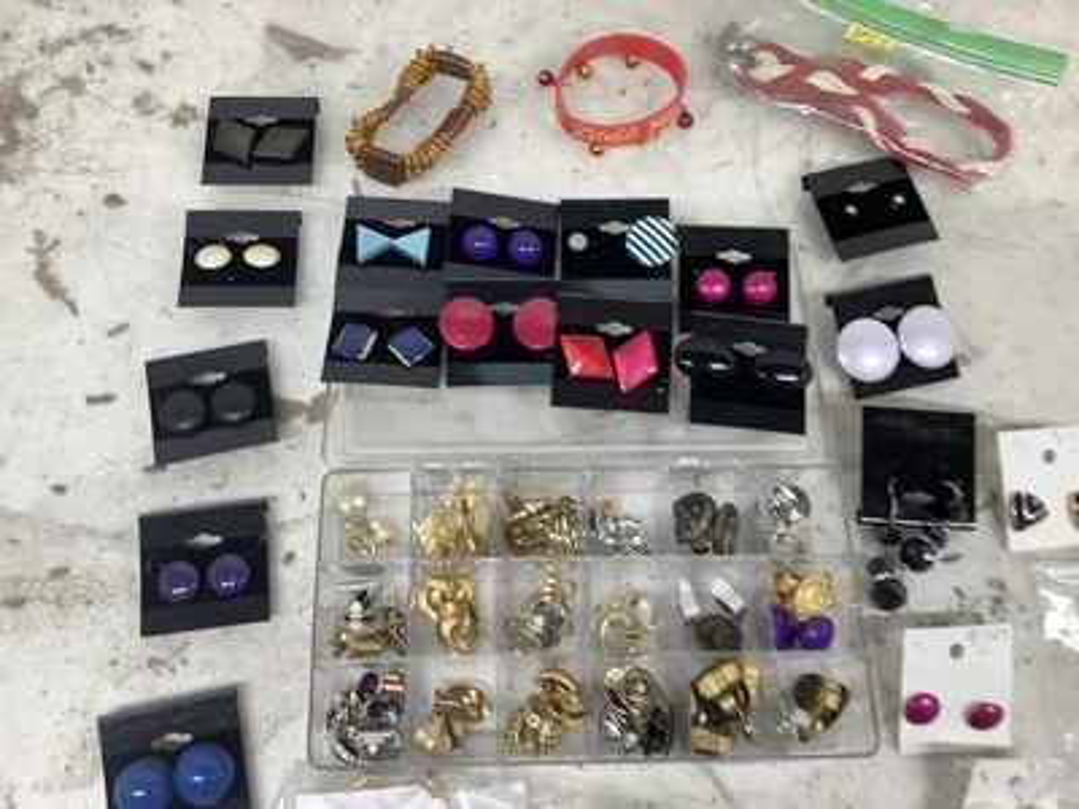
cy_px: 404
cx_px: 540
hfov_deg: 58.4
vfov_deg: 45.4
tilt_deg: -74.0
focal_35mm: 31
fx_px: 966
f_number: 2.4
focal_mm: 3.3
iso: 50
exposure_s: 1/60
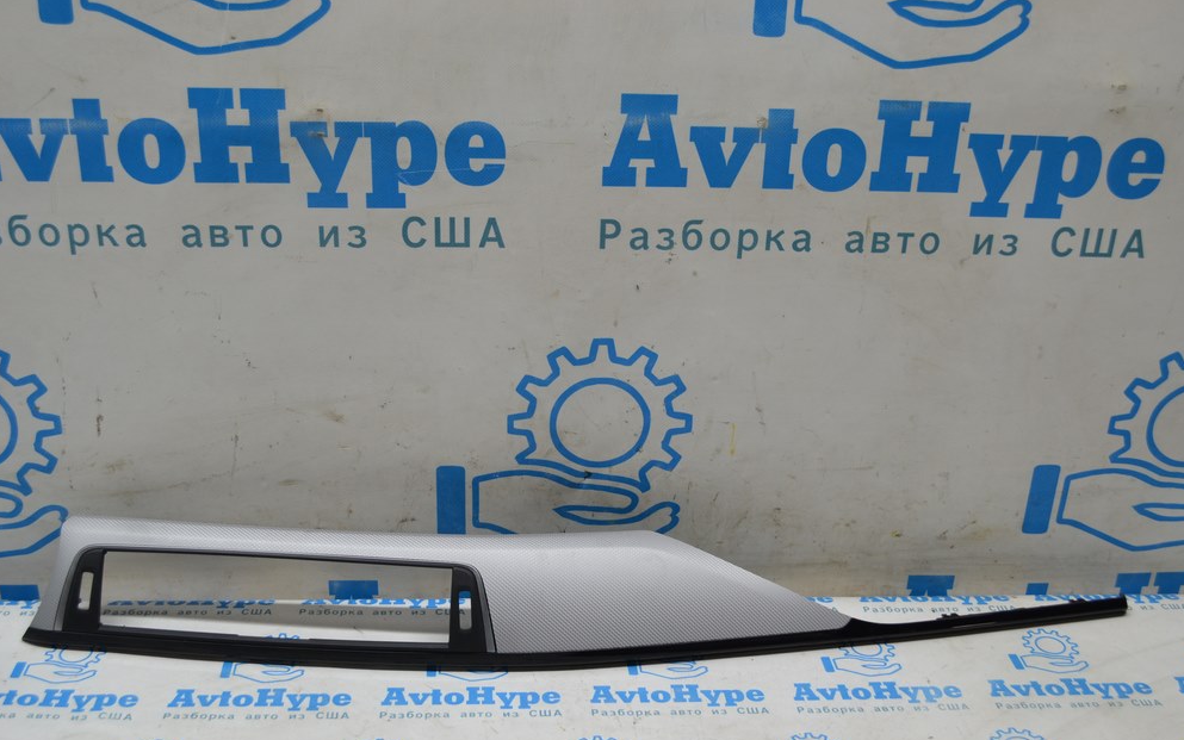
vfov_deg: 31.2
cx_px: 603
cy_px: 401
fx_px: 1323
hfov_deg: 48.2
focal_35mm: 41
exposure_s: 1/100
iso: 400
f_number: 5
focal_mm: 26
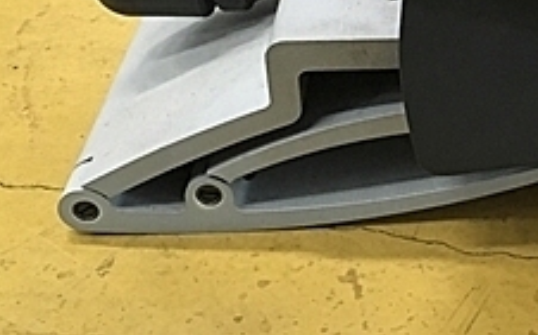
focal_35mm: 87
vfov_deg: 14.8
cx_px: 562
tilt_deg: -31.4
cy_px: 17
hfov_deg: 22.7
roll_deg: -0.9
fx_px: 1275
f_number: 2.2
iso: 200
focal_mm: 4.15
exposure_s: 1/30
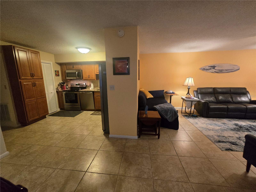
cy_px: 96
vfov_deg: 89.9
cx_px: 128
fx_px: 96
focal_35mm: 13
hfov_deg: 106.2
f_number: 2.2
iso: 1000
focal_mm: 2.2
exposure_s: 1/60
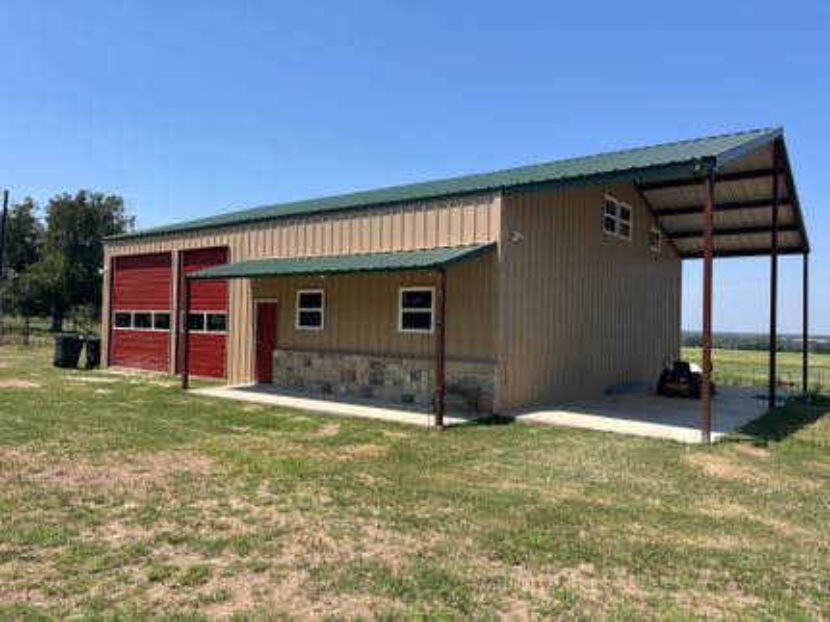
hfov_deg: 67.3
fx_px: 623
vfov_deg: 53.0
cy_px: 311
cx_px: 415
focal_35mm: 26
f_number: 1.6
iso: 50
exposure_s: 1/2825
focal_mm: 5.1
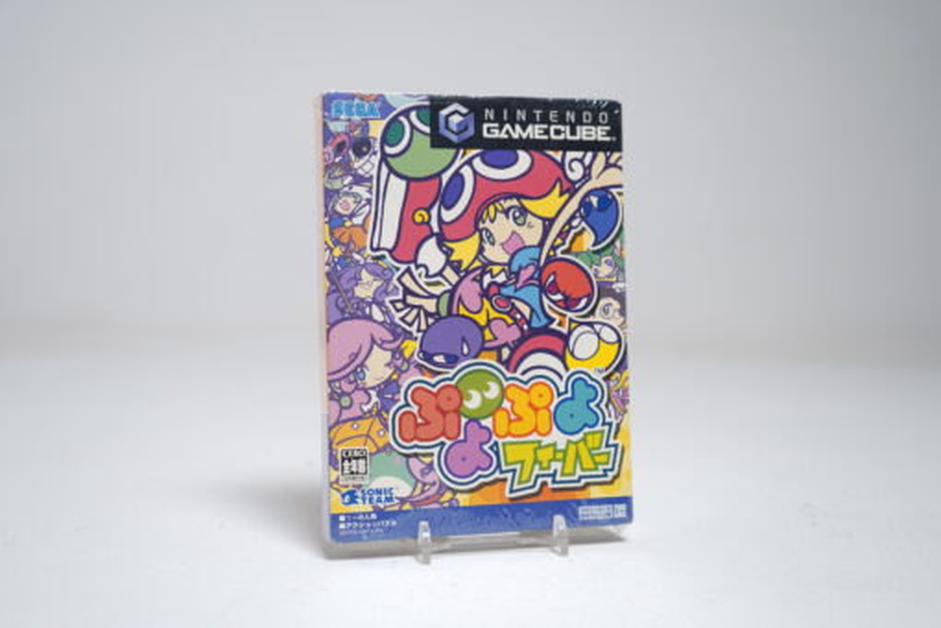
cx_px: 470
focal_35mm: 44
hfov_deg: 44.5
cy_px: 314
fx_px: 1150
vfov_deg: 30.5
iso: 64
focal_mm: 44
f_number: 5
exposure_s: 1/5
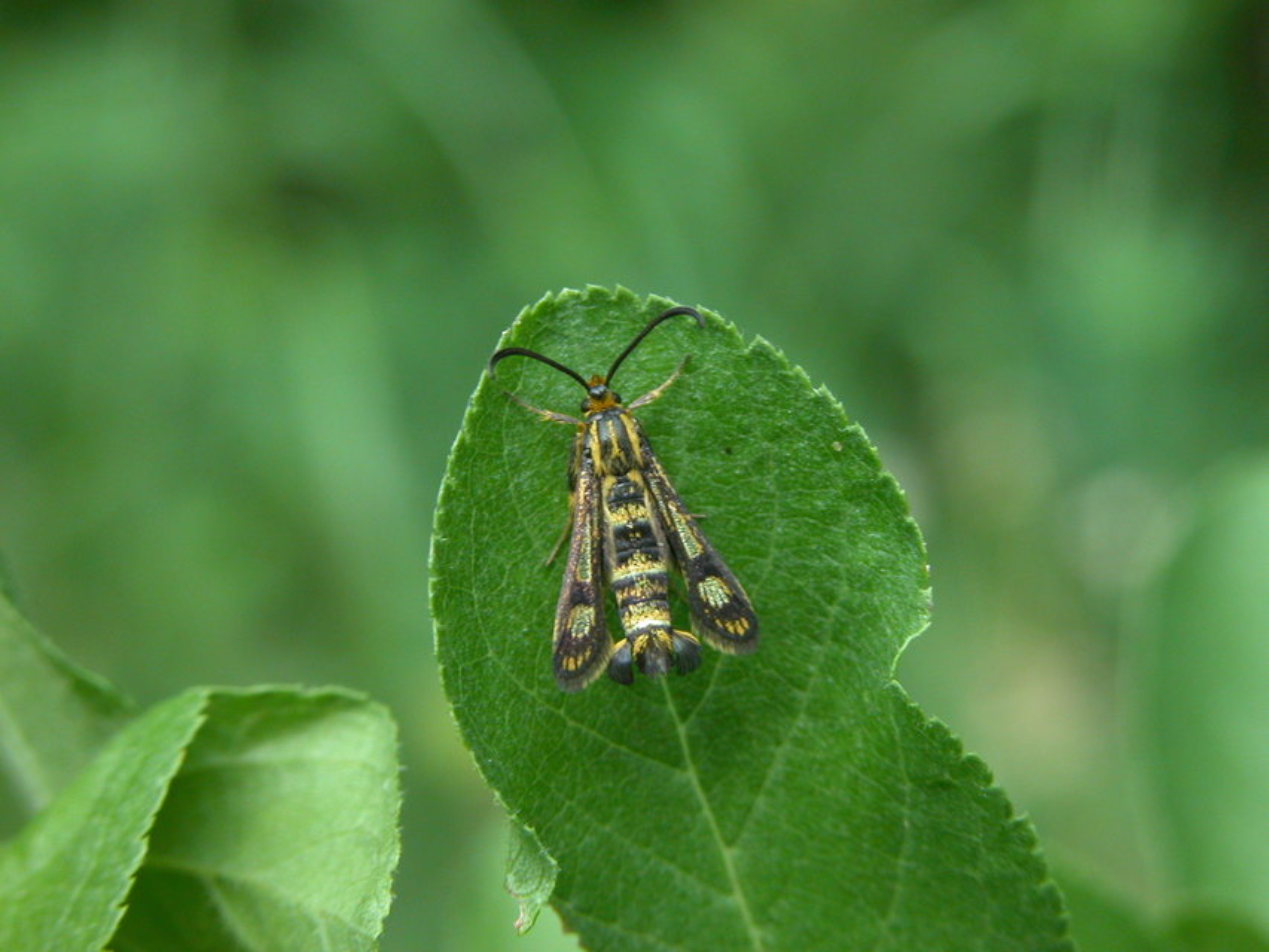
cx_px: 634
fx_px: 5426
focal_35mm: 148
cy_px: 476
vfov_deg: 10.0
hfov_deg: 13.3
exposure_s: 1/60.3
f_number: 6.9
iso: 200
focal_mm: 37.7
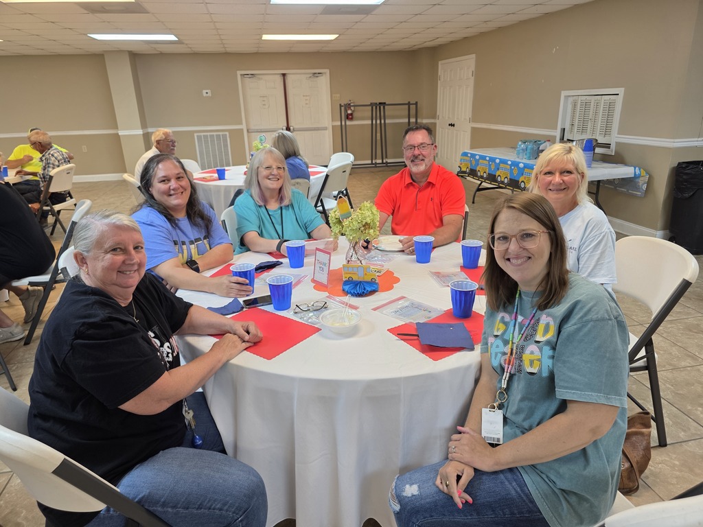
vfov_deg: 58.9
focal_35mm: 23
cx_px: 352
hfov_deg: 73.9
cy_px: 264
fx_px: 467
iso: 125
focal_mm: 6.3
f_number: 1.7
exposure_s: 1/120
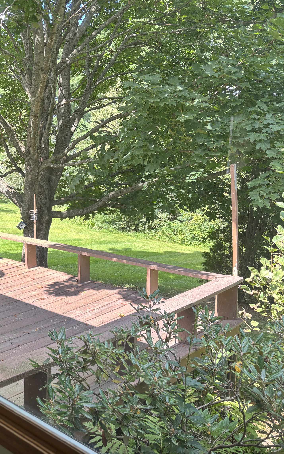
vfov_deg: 52.7
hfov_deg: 31.1
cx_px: -19
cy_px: 226
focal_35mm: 37
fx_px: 458
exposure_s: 1/121
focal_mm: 5.96
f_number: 1.6
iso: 32
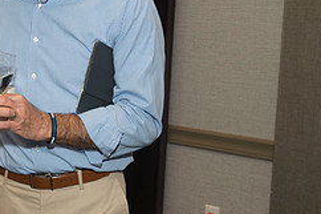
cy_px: 81
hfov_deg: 23.6
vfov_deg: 16.2
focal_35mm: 84
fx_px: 748
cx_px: 36
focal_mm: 35
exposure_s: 1/250
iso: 1250
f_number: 5.6
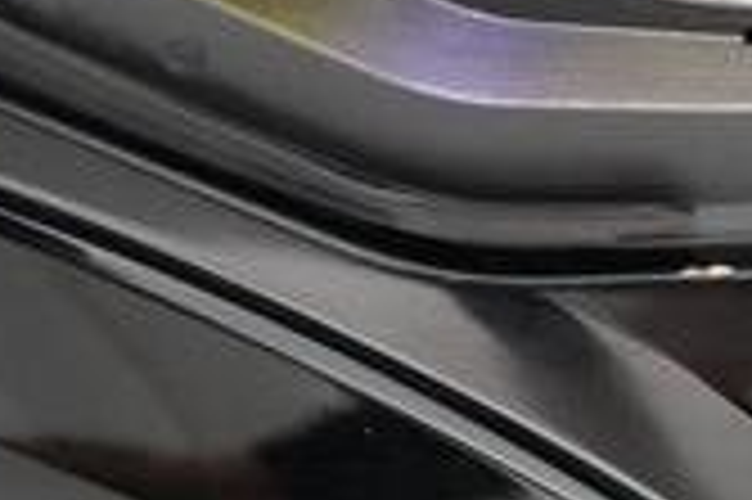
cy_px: -266
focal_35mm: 107
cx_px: 797
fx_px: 2233
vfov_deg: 12.1
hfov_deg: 18.5
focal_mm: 28
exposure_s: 1/250
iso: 10000
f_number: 2.8
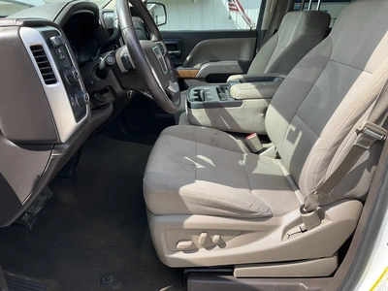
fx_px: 325
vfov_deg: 48.2
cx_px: 194
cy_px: 146
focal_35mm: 29
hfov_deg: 61.7
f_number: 1.8
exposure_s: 1/540
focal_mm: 3
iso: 25
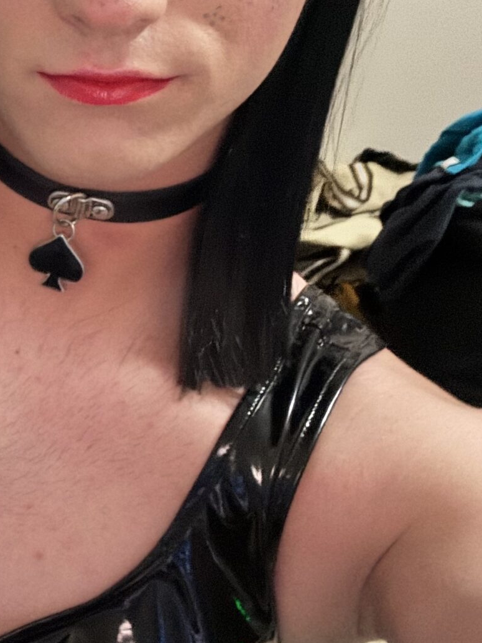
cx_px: -67
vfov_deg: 33.7
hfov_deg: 23.8
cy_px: 287
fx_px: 1058
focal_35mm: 57
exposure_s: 1/15
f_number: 1.9
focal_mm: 2.69
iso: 1250
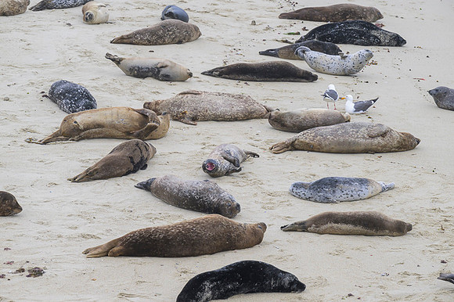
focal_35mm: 200
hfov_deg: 10.3
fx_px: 2521
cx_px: 227
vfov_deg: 6.9
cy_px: 151
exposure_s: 1/800
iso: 1000
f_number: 9
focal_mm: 200
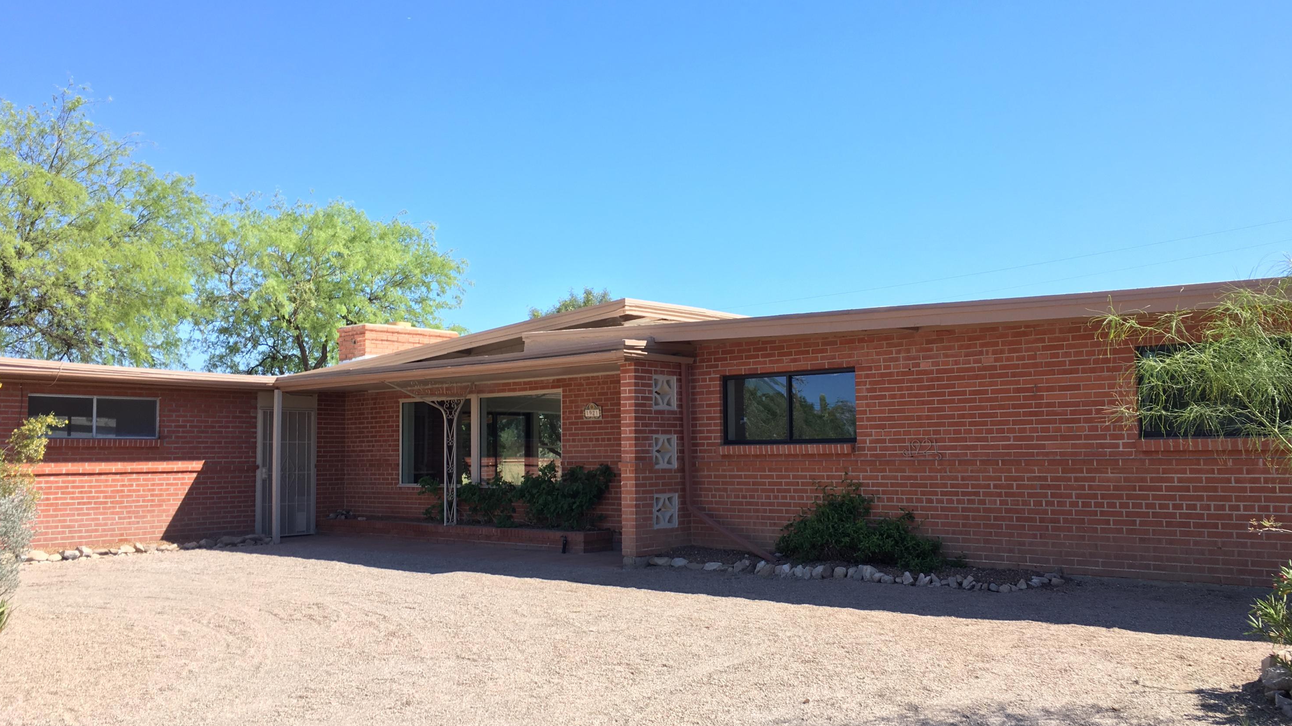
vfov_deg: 36.7
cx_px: 642
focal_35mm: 32
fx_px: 1096
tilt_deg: +1.6
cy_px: 393
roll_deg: +0.2
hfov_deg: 61.0
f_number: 2.2
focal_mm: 4.15
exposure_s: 1/680
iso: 25
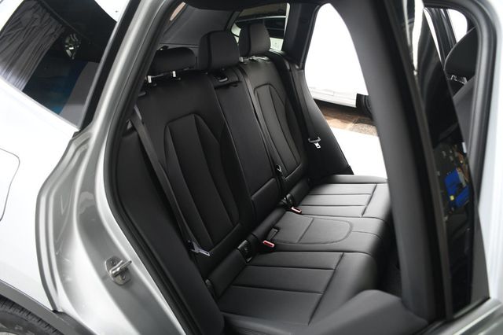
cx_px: 252
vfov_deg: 43.6
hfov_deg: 62.0
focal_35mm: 30
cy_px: 168
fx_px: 419
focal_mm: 20
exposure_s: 1/160
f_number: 4
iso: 100
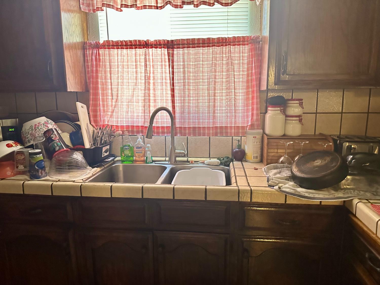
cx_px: 190
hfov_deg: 71.6
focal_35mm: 24
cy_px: 142
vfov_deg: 56.8
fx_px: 263
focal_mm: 6.86
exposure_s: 1/60
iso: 640
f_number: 1.78
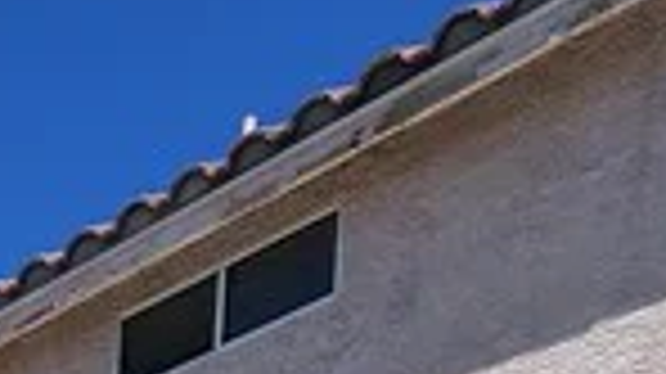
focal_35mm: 98
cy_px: 1334
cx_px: -675
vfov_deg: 8.6
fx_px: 1729
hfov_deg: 16.5
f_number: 2.2
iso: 50
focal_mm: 2.2
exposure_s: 1/3840
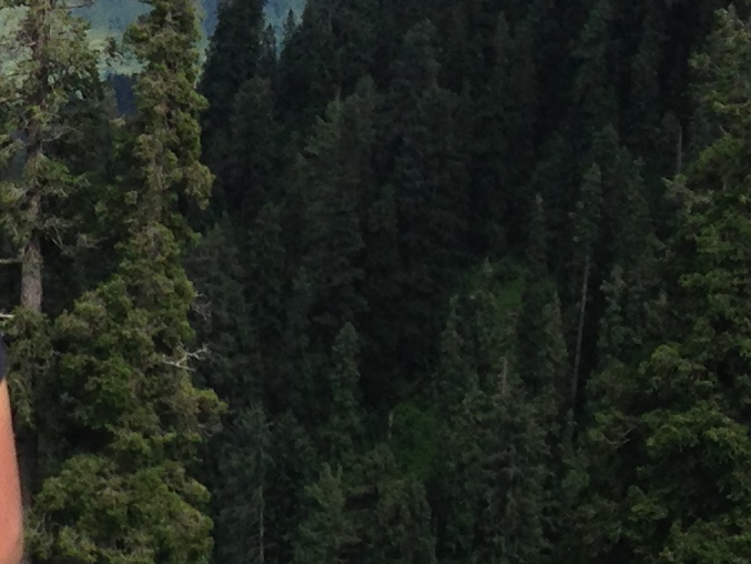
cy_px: -37
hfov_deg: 12.3
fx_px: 3450
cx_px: 2
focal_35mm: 159
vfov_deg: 9.3
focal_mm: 4.12
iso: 50
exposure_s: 1/1466
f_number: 2.4
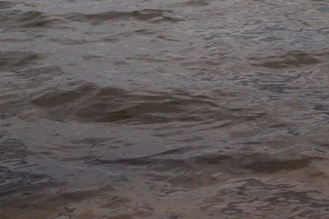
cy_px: -82
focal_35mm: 126
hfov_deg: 15.3
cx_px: 455
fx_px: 1151
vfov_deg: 10.6
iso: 250
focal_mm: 24
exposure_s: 1/125
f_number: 22
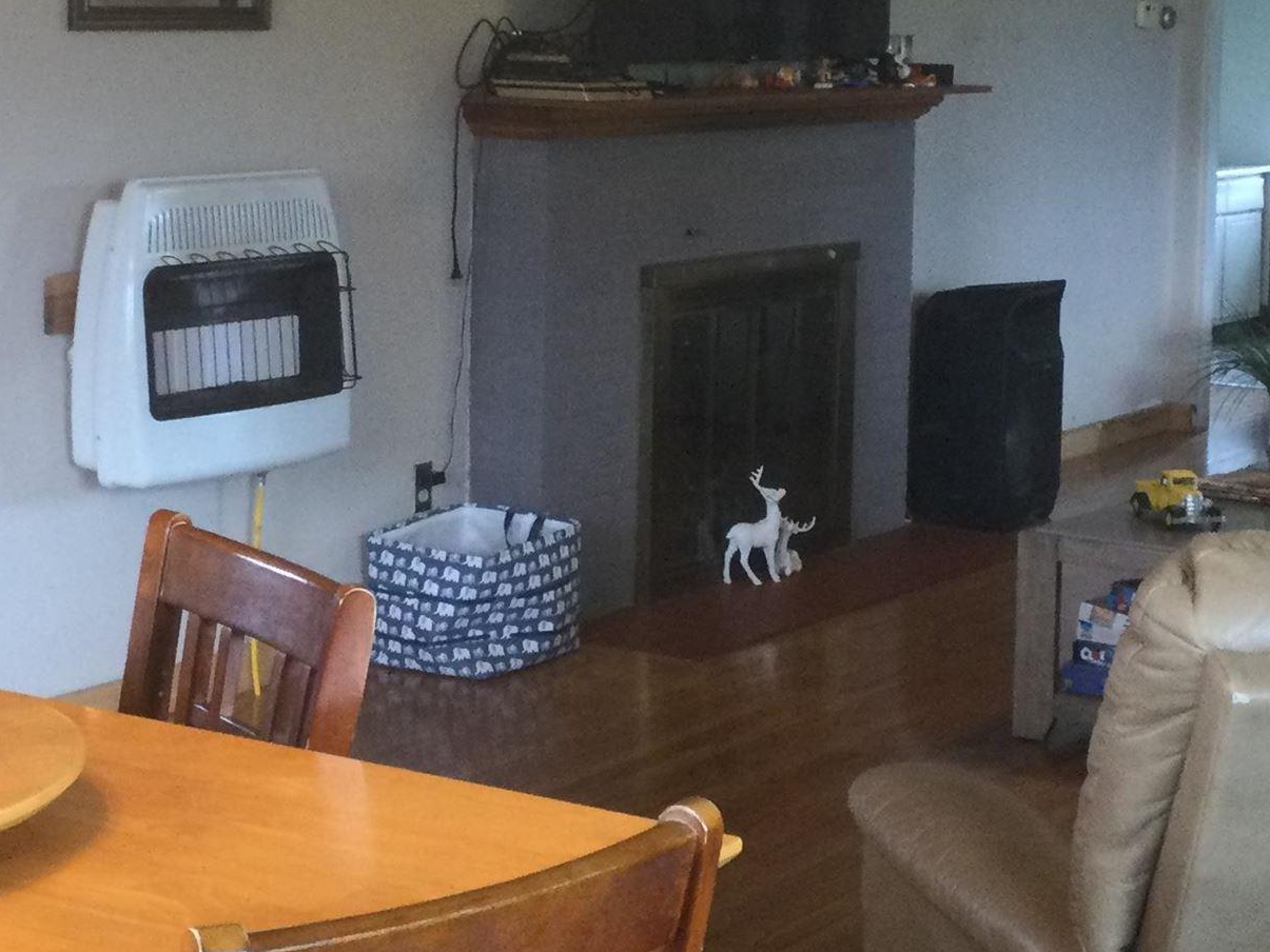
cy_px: 229
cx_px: 529
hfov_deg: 24.7
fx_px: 2899
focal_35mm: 79
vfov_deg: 18.5
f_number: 2.4
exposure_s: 1/30
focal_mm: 3.3
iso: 125
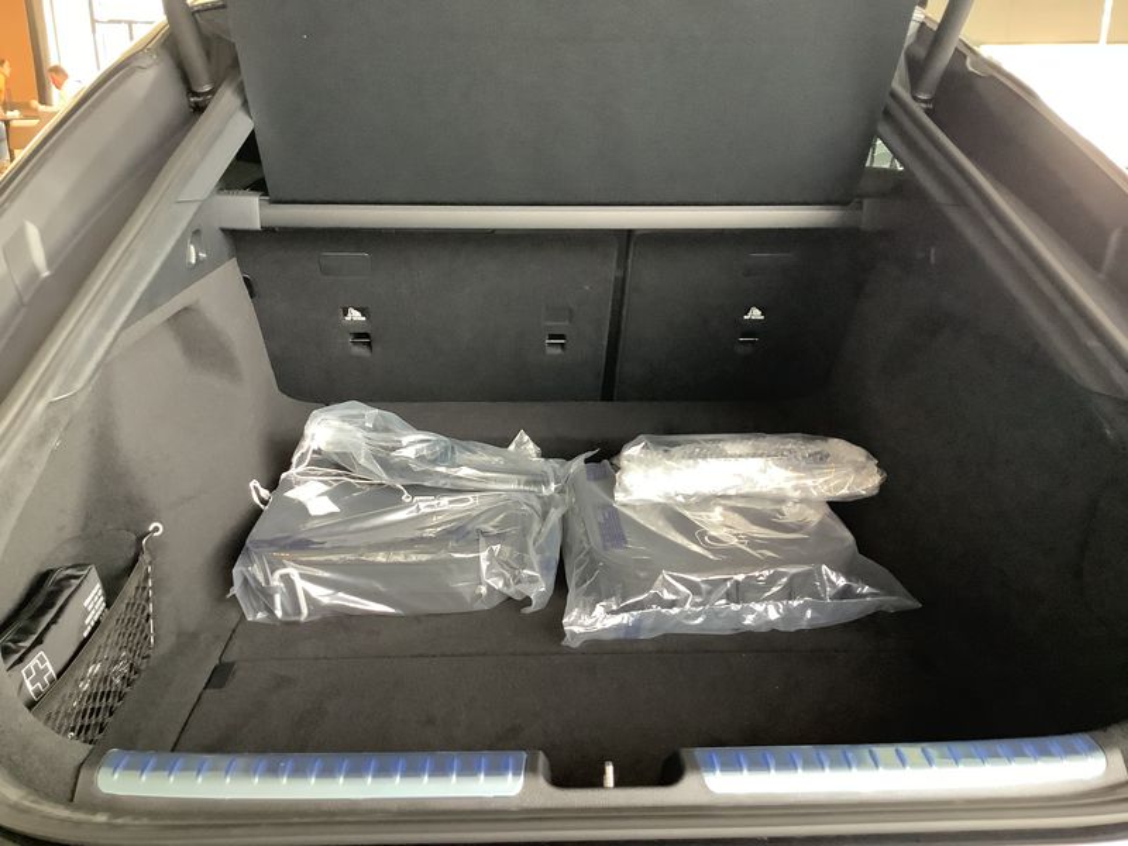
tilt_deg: -18.7
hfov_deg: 58.4
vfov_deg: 45.4
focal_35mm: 31
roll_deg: +0.2
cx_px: 564
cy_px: 423
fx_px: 1010
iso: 400
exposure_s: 1/50
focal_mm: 3.3
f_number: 2.4
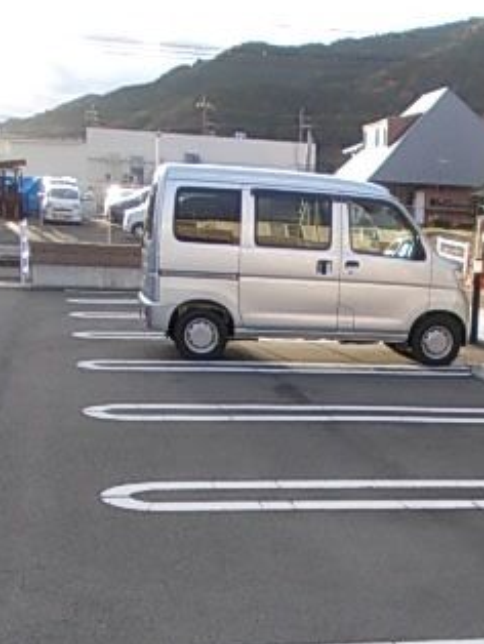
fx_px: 1061
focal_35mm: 57
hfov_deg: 25.5
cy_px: 570
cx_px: 340
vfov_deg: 32.2
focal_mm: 4
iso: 80
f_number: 2.7
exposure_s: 1/250
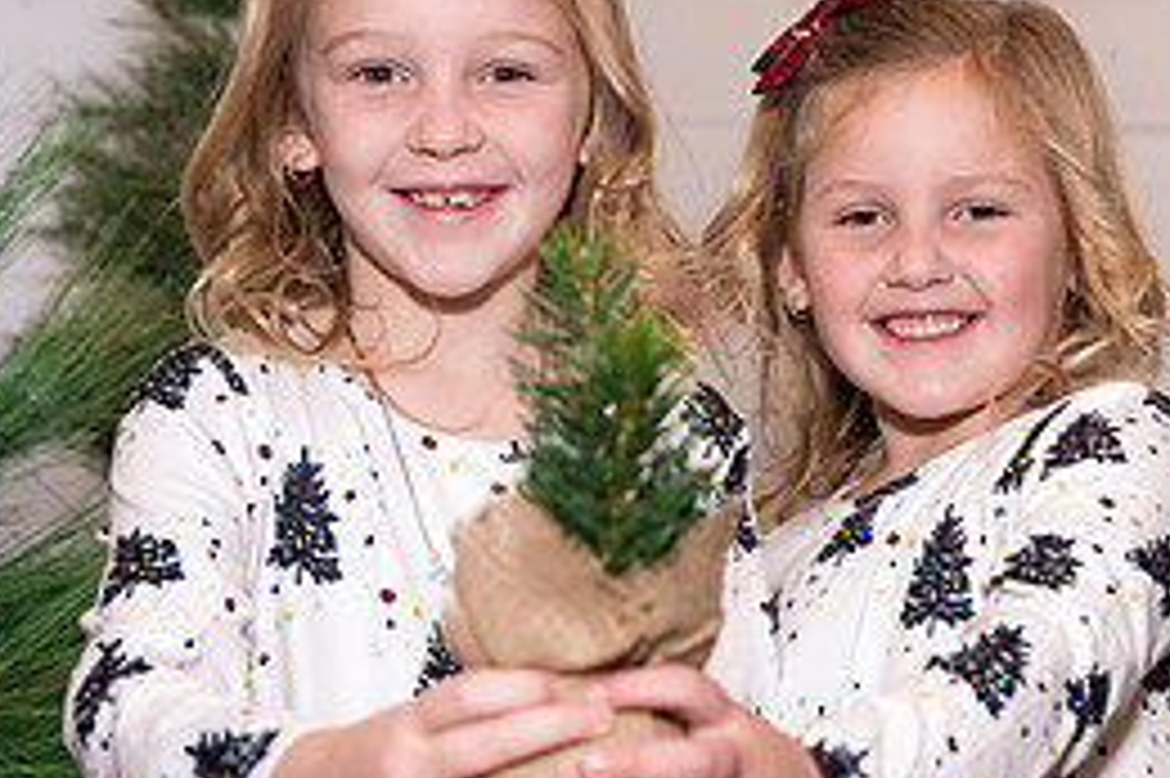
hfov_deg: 20.8
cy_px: 267
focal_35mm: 97
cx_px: 929
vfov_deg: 14.1
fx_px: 3150
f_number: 2.8
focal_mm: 42
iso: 640
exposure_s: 1/250
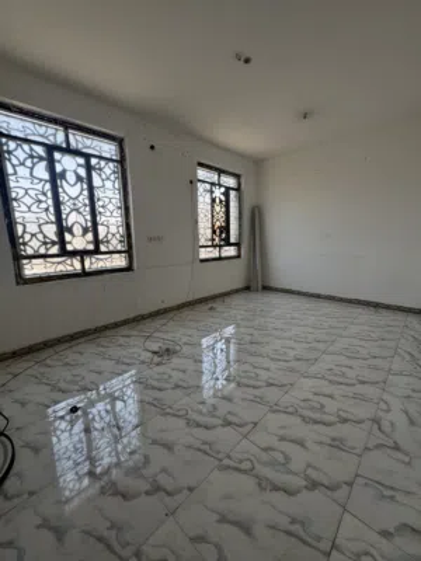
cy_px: 280
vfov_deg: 102.1
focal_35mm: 14
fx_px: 227
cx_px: 210
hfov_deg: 85.7
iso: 40
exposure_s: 1/178
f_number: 2.2
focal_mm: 2.22
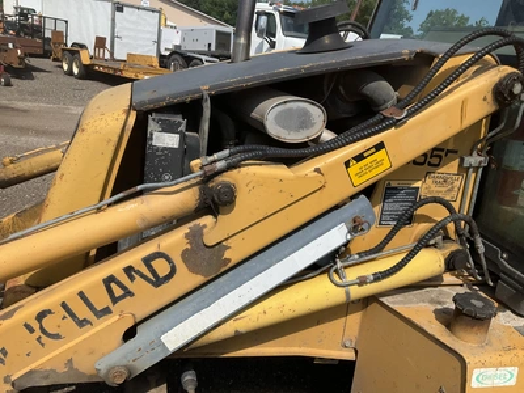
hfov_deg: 61.7
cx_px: 262
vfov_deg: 48.2
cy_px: 196
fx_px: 439
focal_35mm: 29
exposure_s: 1/2427
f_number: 1.8
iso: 25
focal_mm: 3
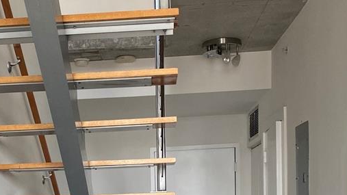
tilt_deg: -5.3
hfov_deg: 31.1
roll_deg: +2.4
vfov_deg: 16.7
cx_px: 103
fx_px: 616
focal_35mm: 67
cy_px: 268
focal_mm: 4.25
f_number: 1.8
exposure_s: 1/109
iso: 125
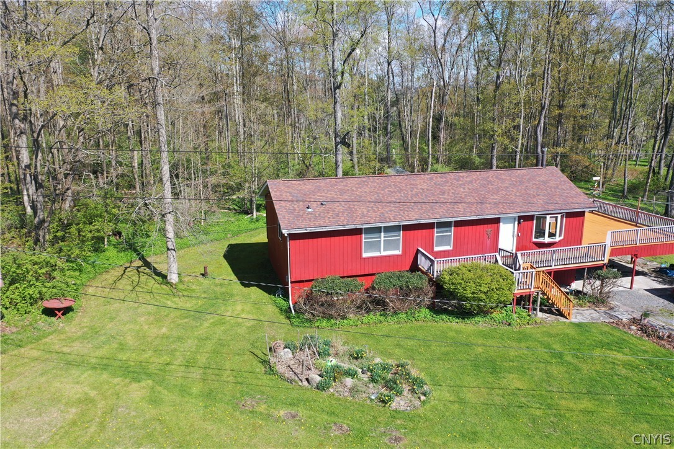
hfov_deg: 65.5
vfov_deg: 46.4
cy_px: 224
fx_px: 524
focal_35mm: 28
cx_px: 337
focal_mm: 10.26
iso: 100
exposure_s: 1/1000
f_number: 2.8
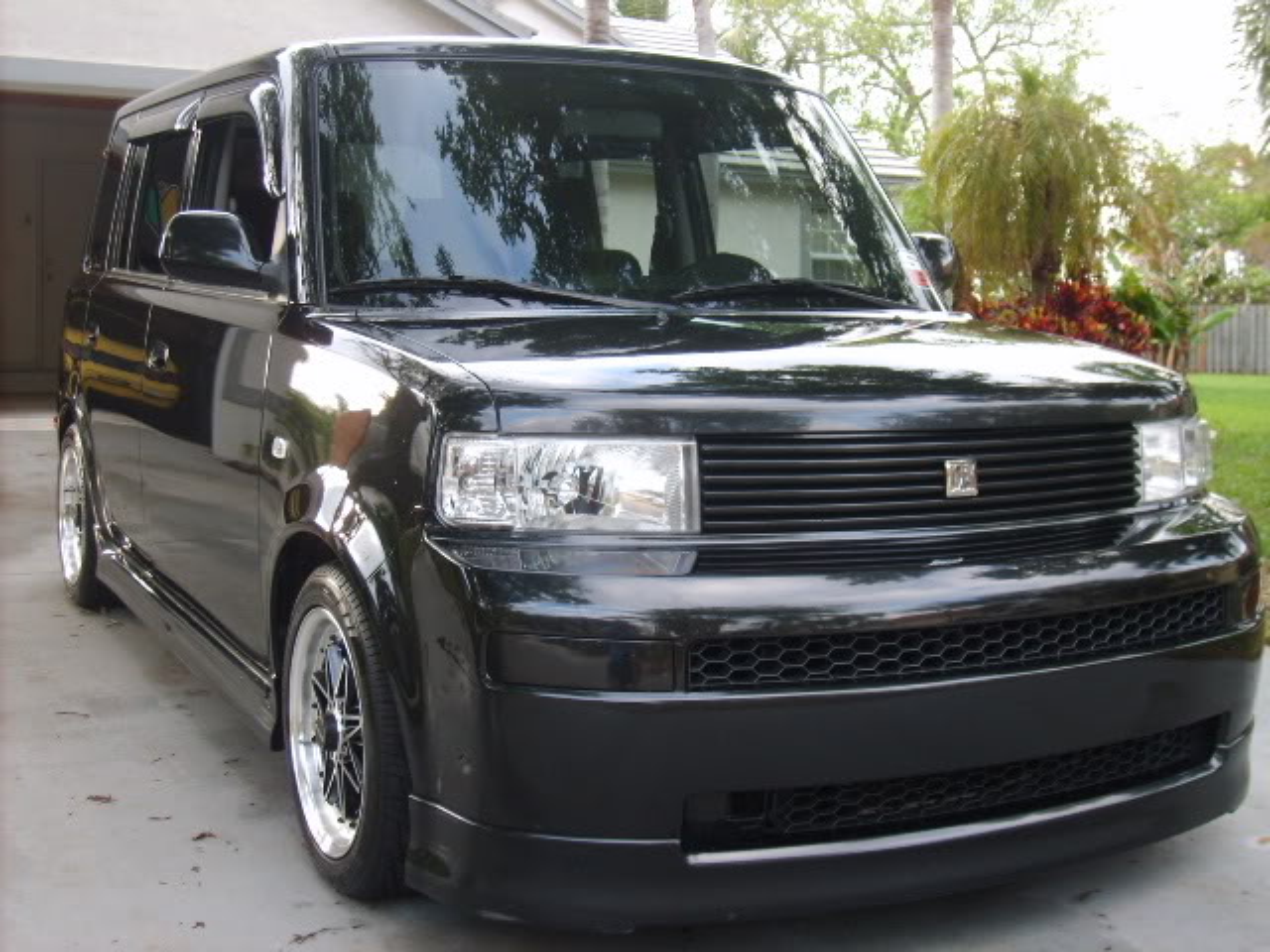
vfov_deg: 33.6
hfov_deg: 43.9
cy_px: 476
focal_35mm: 43
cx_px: 635
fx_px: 1578
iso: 50
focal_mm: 7.2
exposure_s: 1/45
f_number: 3
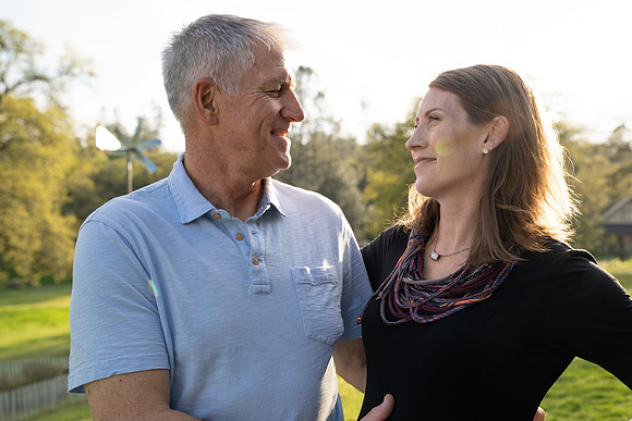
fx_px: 702
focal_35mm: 40
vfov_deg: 33.4
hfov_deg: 48.4
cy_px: 210
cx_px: 316
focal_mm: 40
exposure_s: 1/250
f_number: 4.5
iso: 125
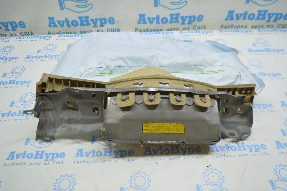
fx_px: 239
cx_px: 144
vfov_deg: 43.5
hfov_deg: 62.0
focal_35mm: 30
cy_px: 96
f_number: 3.5
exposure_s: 1/60
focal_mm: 20
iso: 400
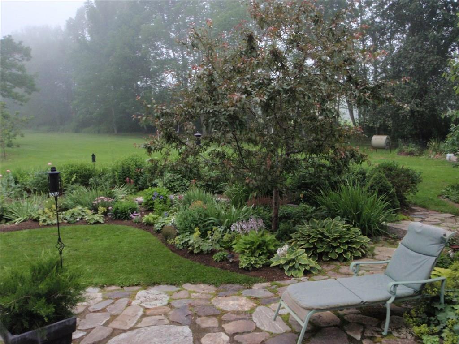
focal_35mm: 28
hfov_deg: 63.4
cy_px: 172
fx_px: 371
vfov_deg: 49.7
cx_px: 230
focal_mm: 5
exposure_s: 1/15
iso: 200
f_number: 3.5
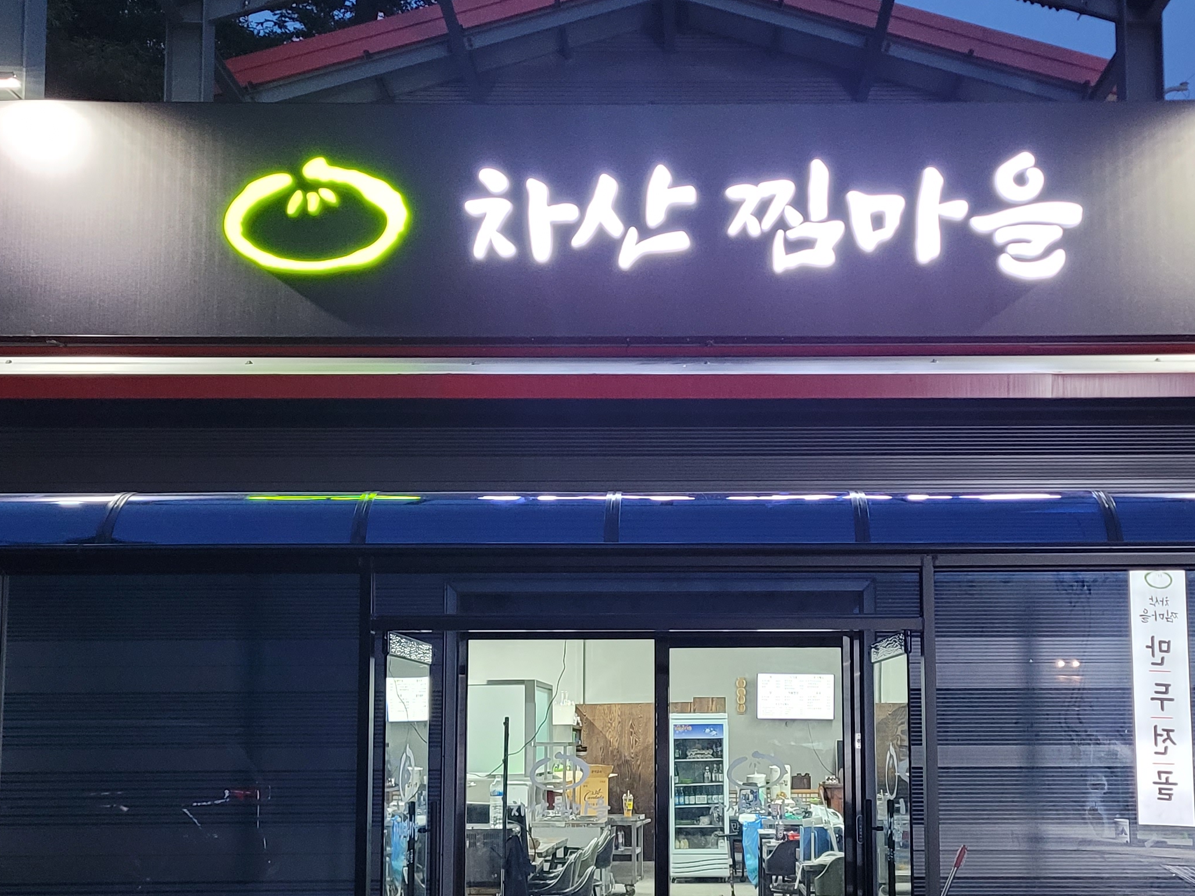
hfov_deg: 37.4
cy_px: 568
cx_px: 682
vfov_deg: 28.4
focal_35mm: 51
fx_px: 1761
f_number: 1.8
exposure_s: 1/40
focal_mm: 5.4
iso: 500
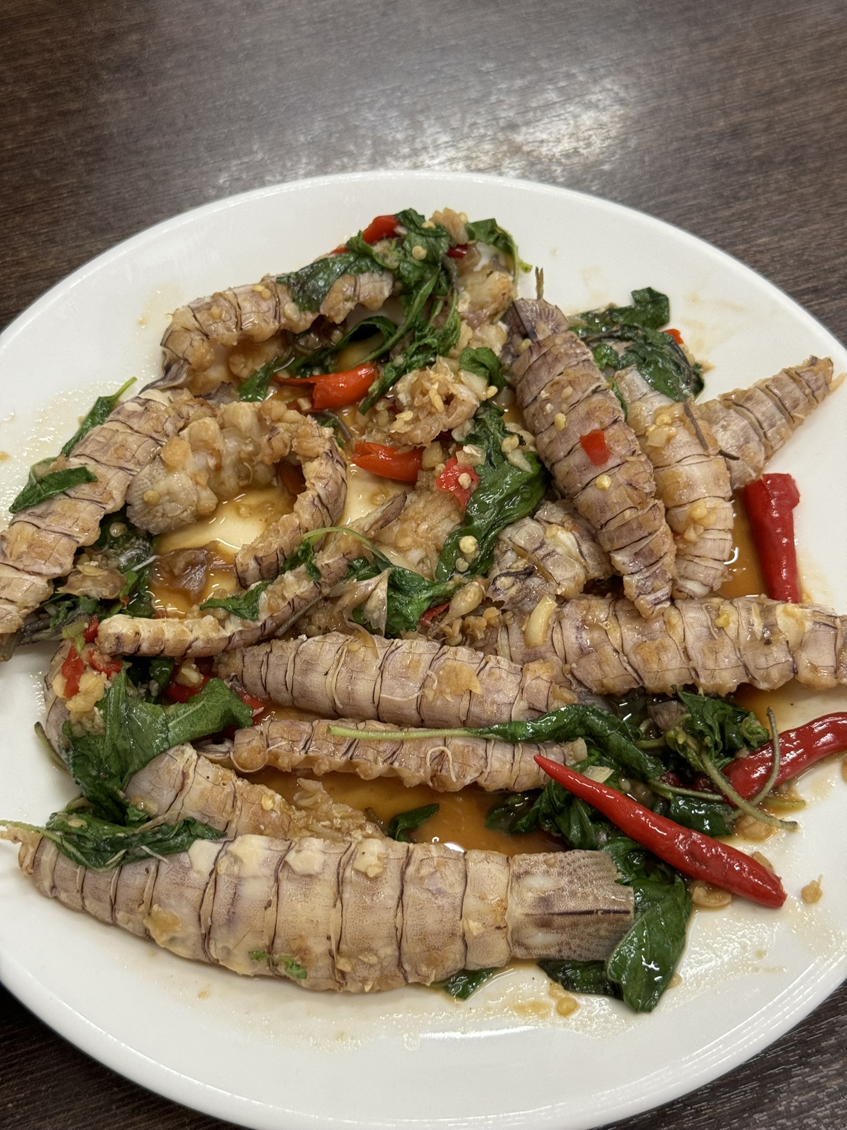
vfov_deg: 39.7
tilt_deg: -58.9
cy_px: 565
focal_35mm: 48
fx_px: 1566
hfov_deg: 30.3
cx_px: 424
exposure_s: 1/50
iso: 200
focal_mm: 6.76
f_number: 1.78
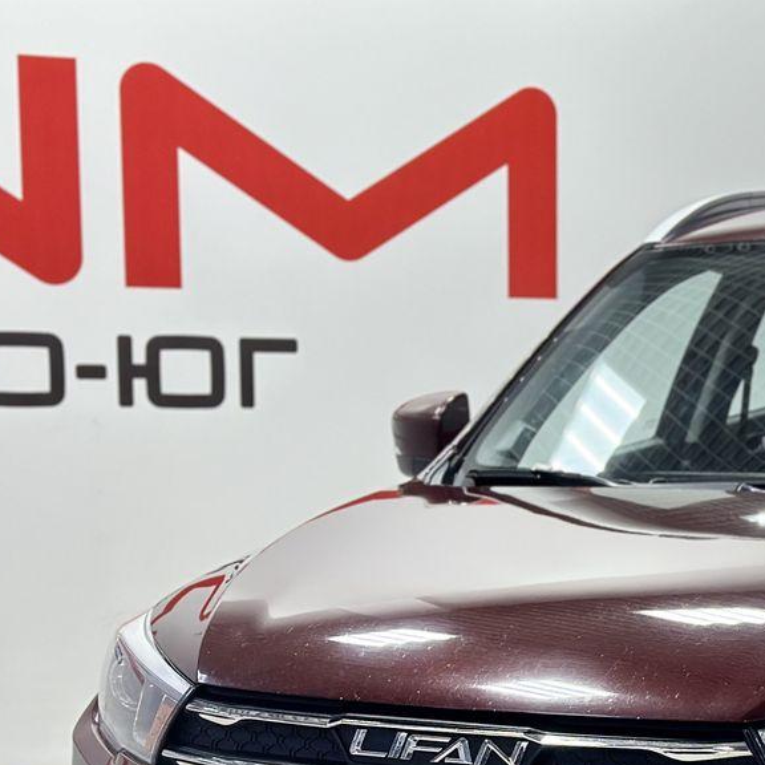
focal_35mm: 106
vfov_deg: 16.2
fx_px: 2650
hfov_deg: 16.0
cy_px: 715
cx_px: 796
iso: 125
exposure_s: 1/100
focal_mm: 6.86
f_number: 1.78
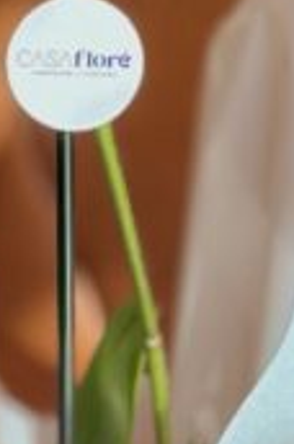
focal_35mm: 298
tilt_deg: -15.5
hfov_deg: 4.6
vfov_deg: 6.9
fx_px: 3665
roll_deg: +0.8
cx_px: 52
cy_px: 183
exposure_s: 1/751
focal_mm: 6.86
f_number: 1.78
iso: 80
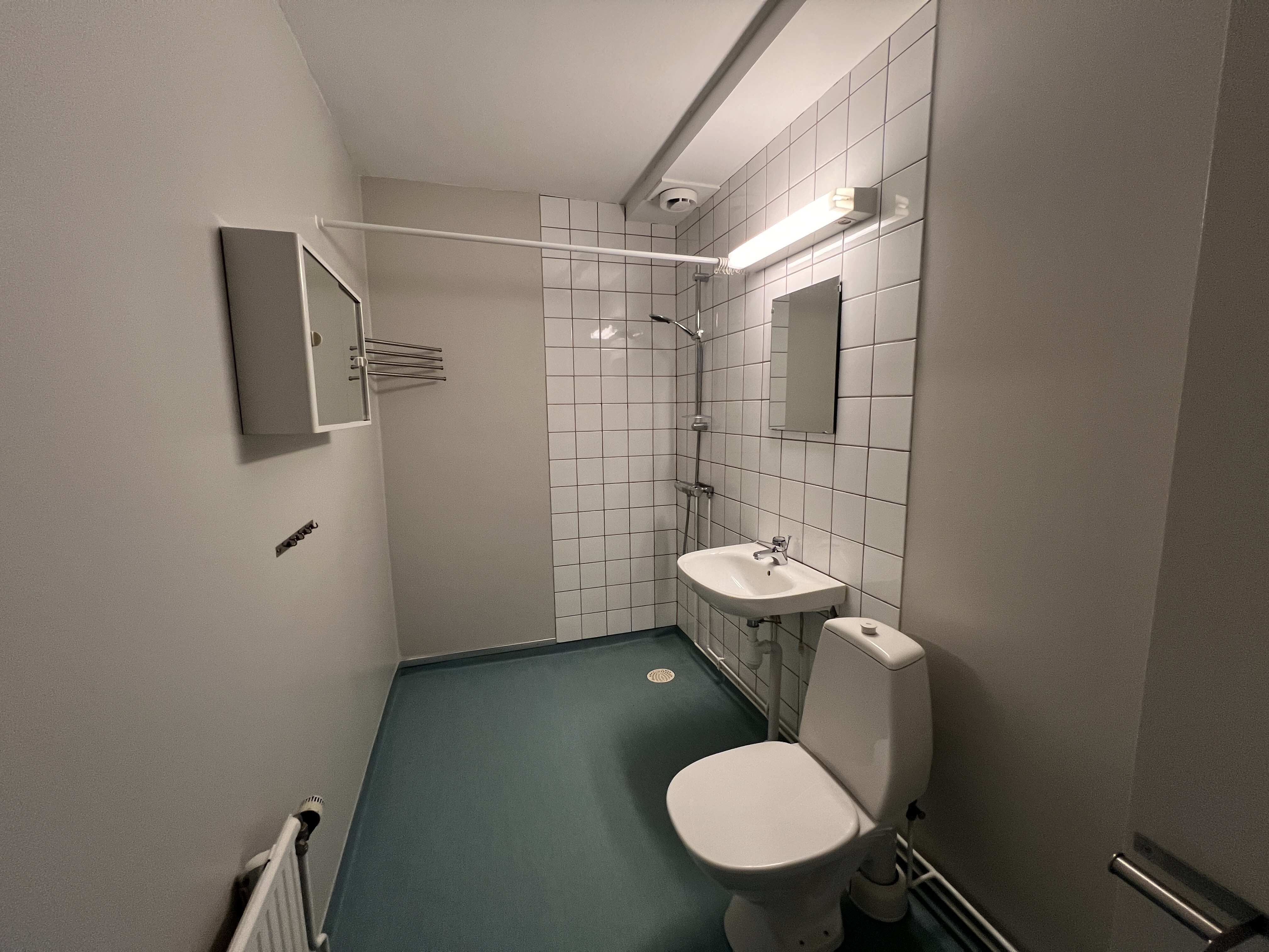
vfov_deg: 89.9
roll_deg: +0.0
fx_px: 477
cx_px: 634
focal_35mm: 13
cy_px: 476
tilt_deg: -7.8
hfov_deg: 106.2
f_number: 1.8
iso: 200
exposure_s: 1/50
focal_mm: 1.57
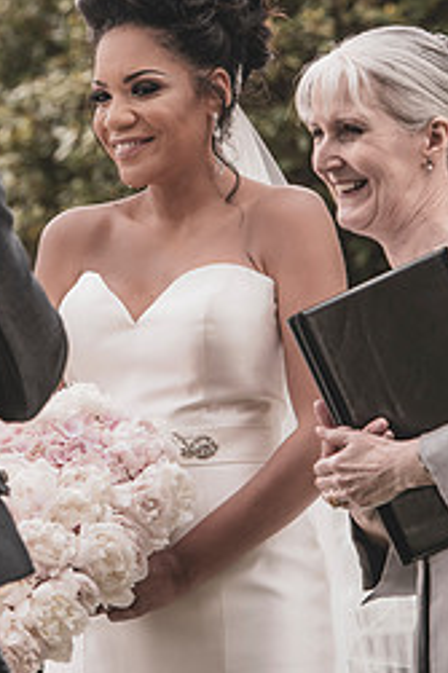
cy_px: 231
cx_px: 126
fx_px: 4691
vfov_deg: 8.2
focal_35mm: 251
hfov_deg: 5.5
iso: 250
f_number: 5.6
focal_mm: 140
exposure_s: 1/320
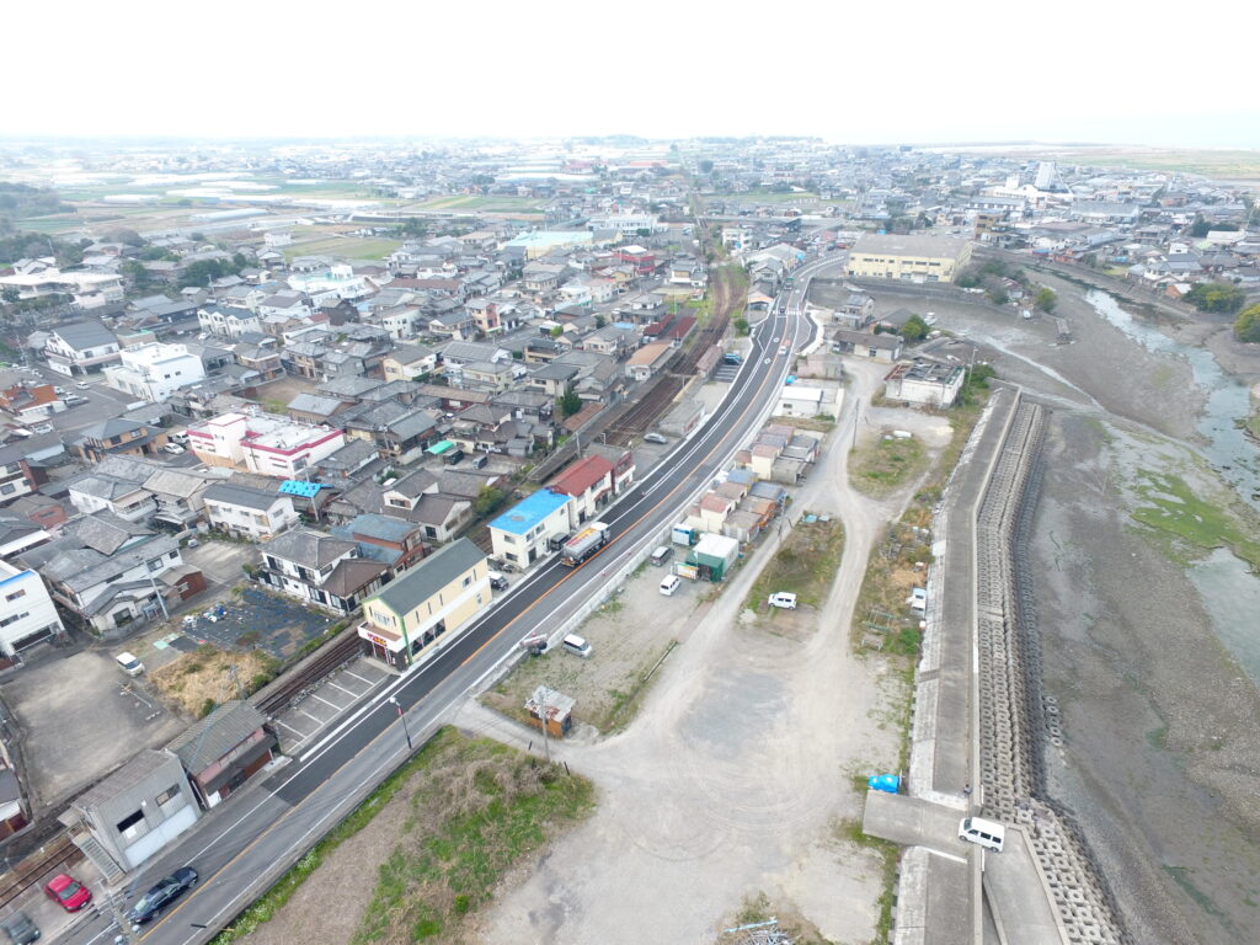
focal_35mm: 20
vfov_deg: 66.0
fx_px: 728
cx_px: 630
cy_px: 472
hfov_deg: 81.7
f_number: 2.8
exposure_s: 1/246
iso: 100
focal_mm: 3.61
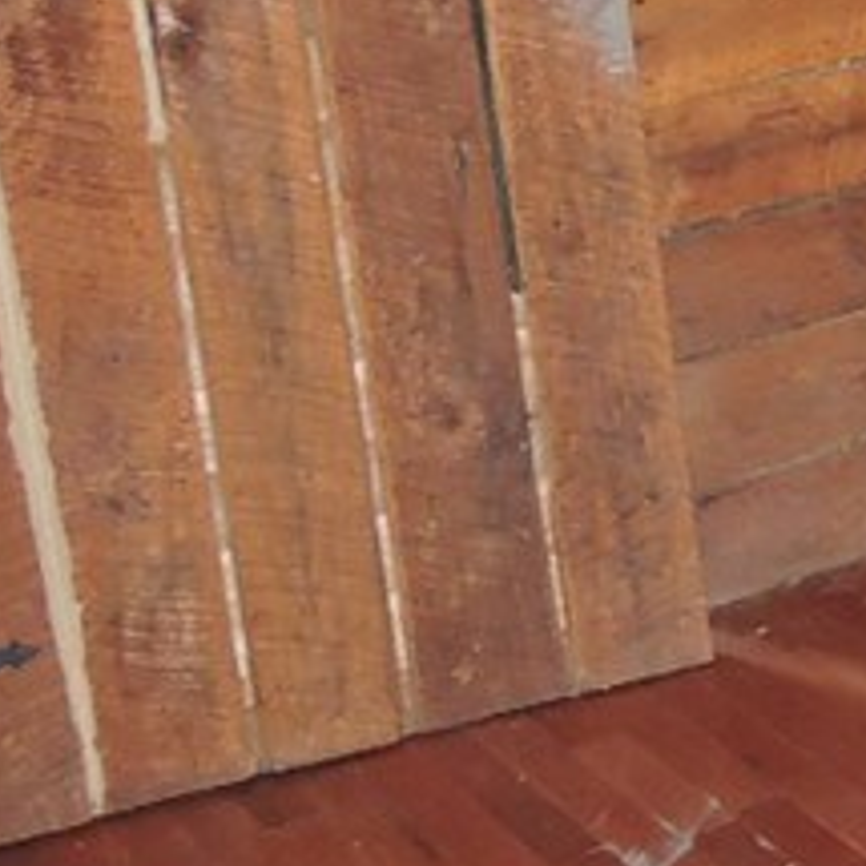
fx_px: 2859
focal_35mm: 101
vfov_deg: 16.8
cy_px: -24
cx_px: 1869
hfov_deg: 13.8
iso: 360
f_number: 3.3
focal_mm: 4.3
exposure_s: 1/30
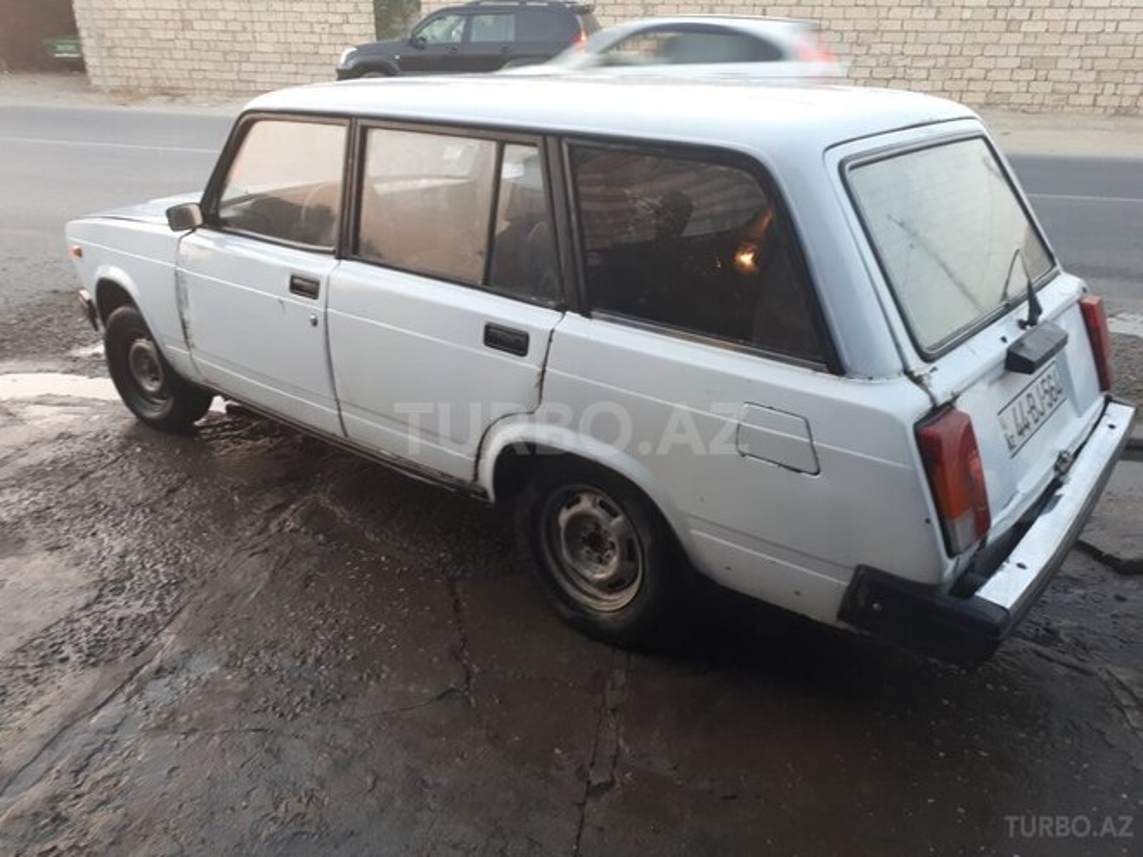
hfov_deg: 65.3
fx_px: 892
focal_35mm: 27
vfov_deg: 51.4
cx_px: 572
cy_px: 428
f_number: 1.9
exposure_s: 1/33
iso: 80
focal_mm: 3.6
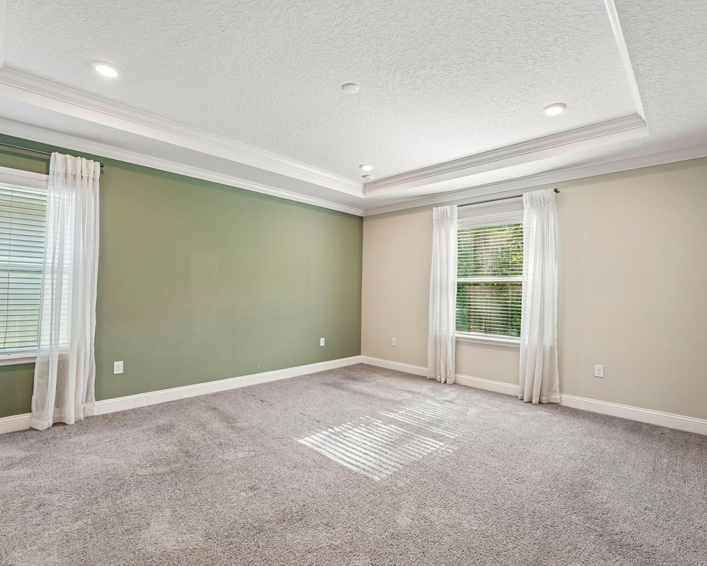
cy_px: 284
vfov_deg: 80.4
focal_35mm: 16
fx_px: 335
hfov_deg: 93.1
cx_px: 370
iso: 100
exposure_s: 1/4
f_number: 8
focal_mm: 14
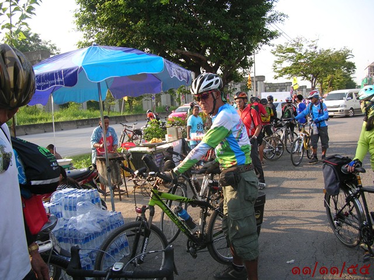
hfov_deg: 52.7
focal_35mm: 35
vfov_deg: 40.6
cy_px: 140
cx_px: 187
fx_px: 378
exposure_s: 1/265
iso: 50
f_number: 2.8
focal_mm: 5.8
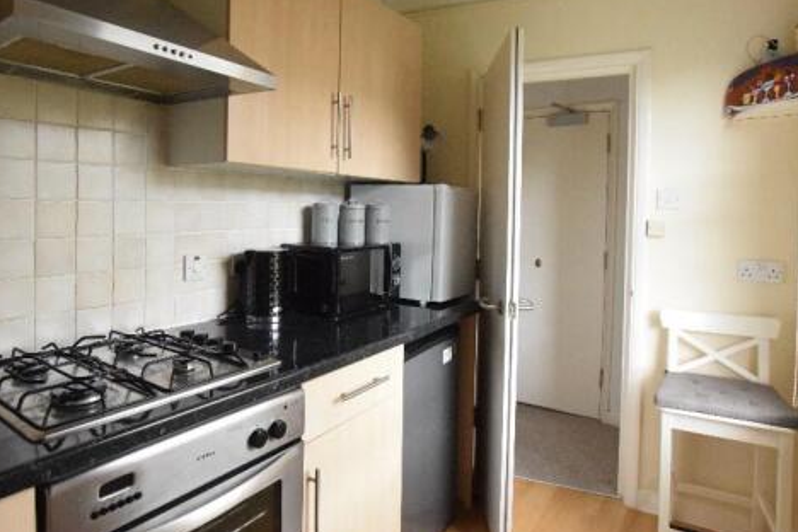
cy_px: 219
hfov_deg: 80.9
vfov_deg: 59.1
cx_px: 350
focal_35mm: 21
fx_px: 465
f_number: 4.5
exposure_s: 1/320
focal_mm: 10
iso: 6400
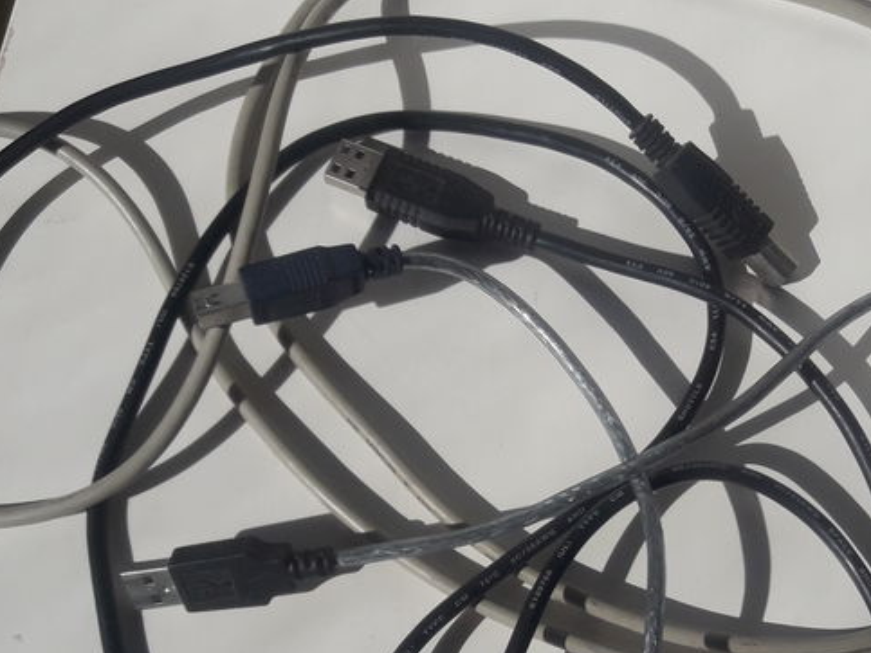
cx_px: 516
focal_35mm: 58
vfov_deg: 24.8
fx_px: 1459
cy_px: 514
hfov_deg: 33.2
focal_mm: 3.7
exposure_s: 1/4425
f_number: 1.9
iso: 40
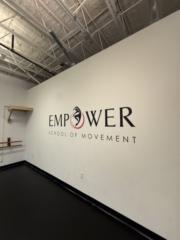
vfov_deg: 102.1
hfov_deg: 85.7
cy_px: 120
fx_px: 97
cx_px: 90
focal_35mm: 14
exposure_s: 1/60
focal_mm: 2.22
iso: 200
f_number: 2.2
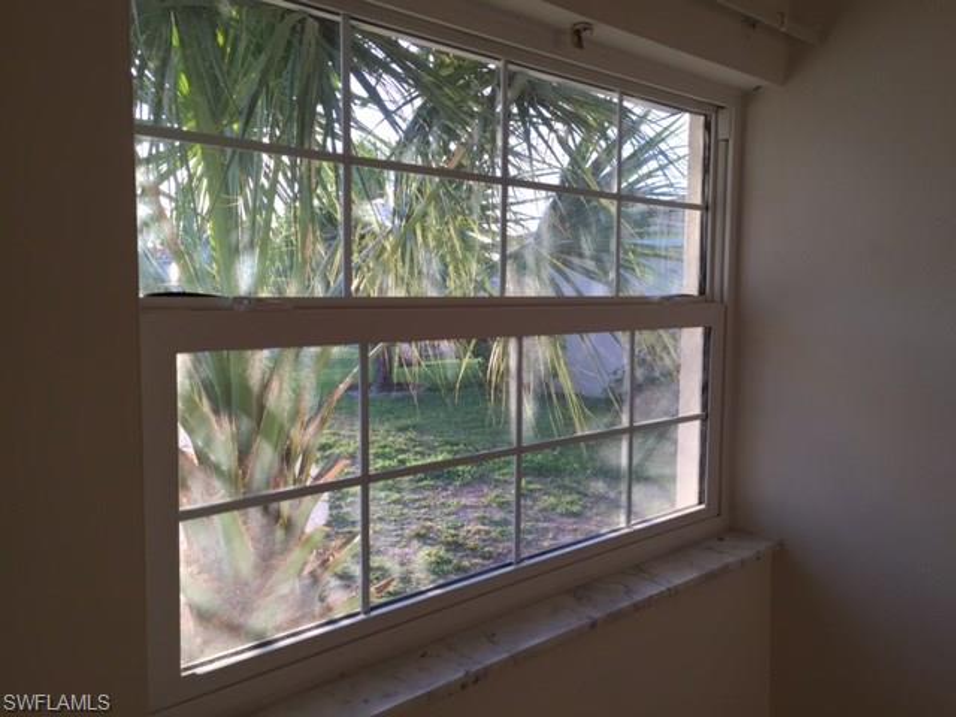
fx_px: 801
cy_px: 358
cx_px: 478
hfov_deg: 61.7
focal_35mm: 29
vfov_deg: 48.2
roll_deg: +1.0
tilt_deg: -3.9
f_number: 2.2
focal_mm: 4.15
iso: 40
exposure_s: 1/120
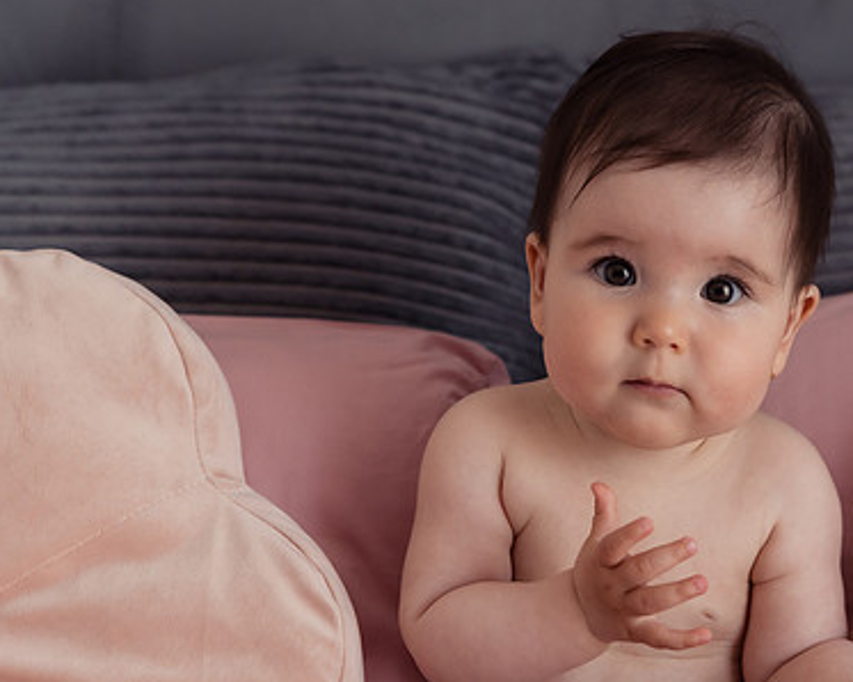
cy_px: 339
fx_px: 2776
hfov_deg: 17.4
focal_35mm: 110
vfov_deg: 14.0
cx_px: 644
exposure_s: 1/250
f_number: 3.2
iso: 800
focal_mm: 70
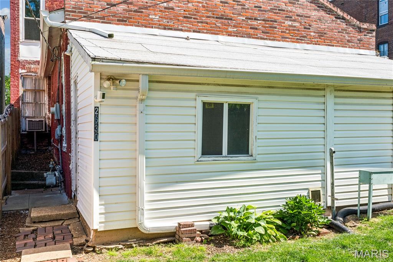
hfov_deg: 53.1
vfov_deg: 36.8
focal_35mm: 36
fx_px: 393
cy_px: 131
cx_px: 196
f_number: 22
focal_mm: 24
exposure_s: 1/25
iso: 100
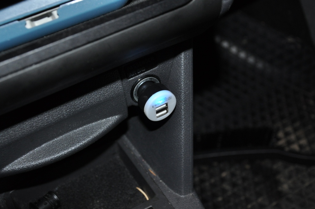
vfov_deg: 26.4
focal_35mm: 51
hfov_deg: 38.9
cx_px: 158
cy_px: 104
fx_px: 446
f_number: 4.2
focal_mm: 34
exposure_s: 1/60
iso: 800
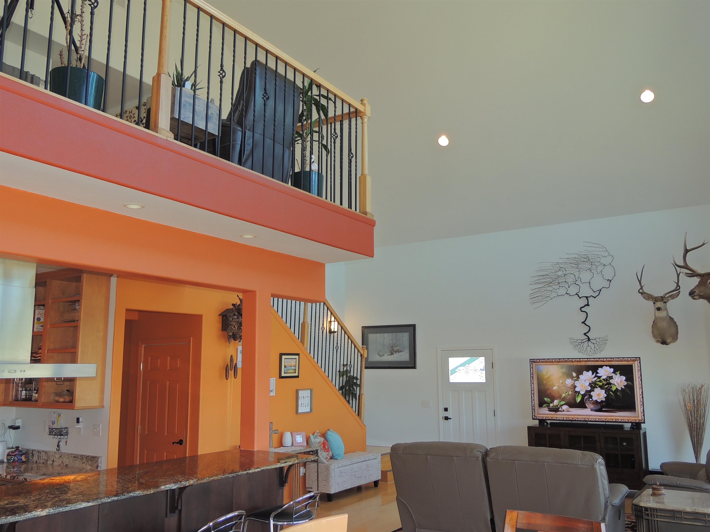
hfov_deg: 60.0
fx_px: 615
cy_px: 266
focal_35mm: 30
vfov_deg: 46.8
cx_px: 355
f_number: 3.1
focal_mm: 5.3
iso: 100
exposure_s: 1/40
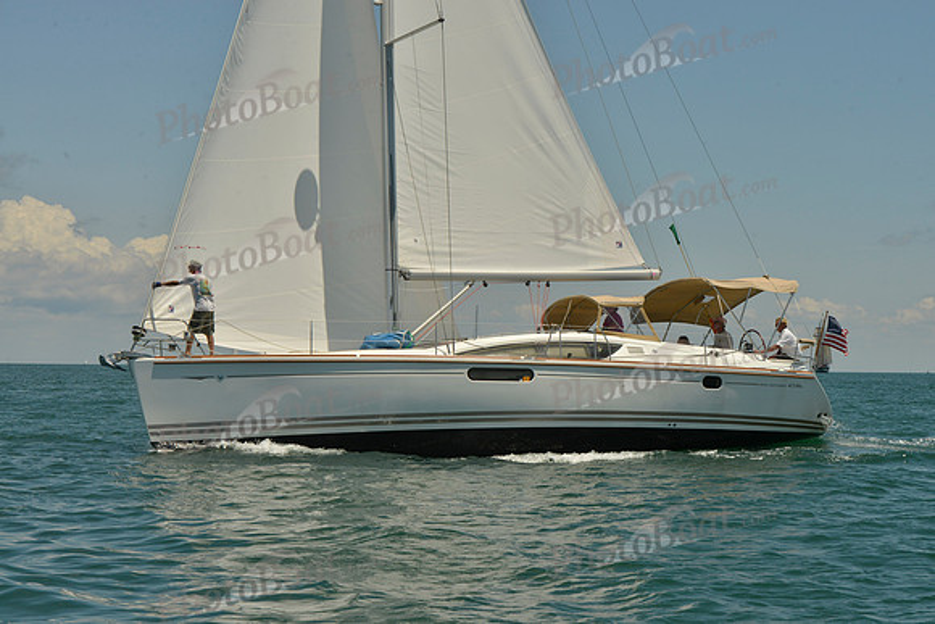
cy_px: 312
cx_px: 468
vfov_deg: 19.5
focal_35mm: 70
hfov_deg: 28.8
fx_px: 1818
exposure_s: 1/800
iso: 280
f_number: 14
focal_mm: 70
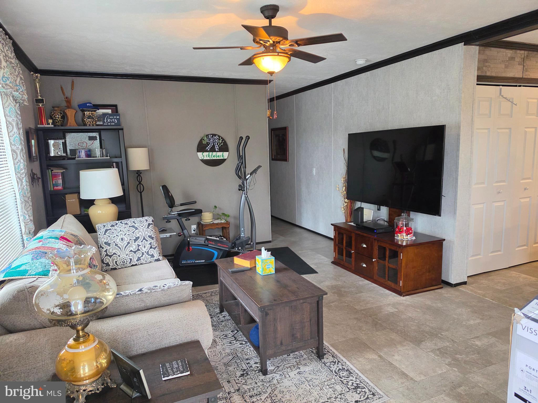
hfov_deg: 73.9
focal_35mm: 23
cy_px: 202
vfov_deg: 58.9
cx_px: 269
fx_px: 357
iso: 200
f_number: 1.4
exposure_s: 1/120
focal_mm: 6.5
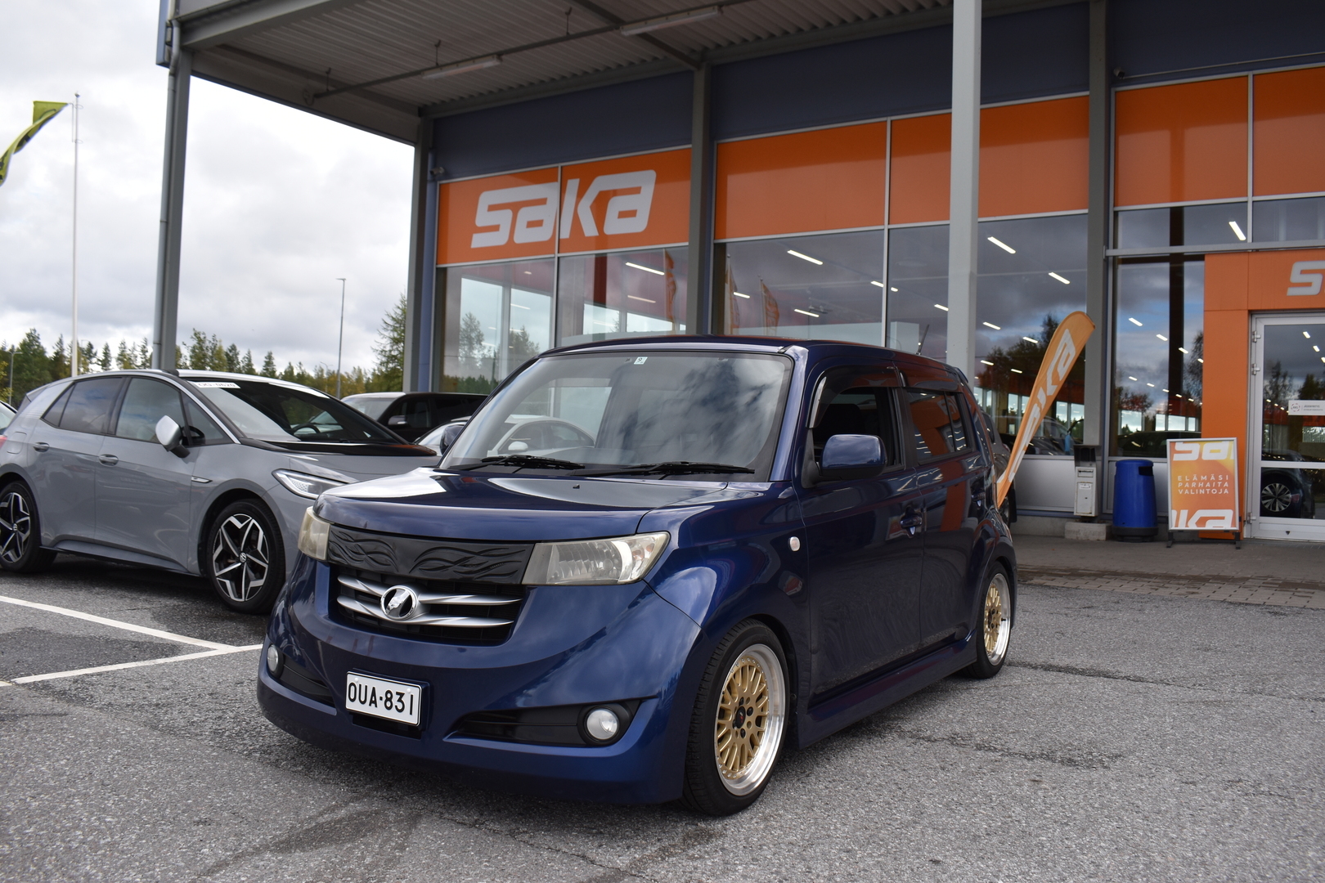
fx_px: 1104
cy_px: 442
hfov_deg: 61.9
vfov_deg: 43.6
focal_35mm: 30
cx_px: 662
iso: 200
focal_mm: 20
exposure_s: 1/350
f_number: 6.7
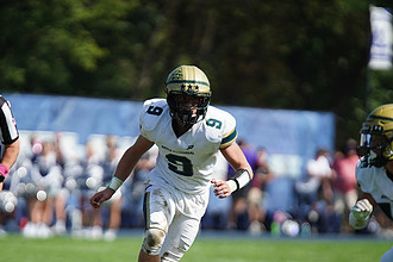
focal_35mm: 528
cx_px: 133
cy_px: 174
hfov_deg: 3.9
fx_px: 5764
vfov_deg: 2.6
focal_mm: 300
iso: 400
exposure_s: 1/5000
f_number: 2.8
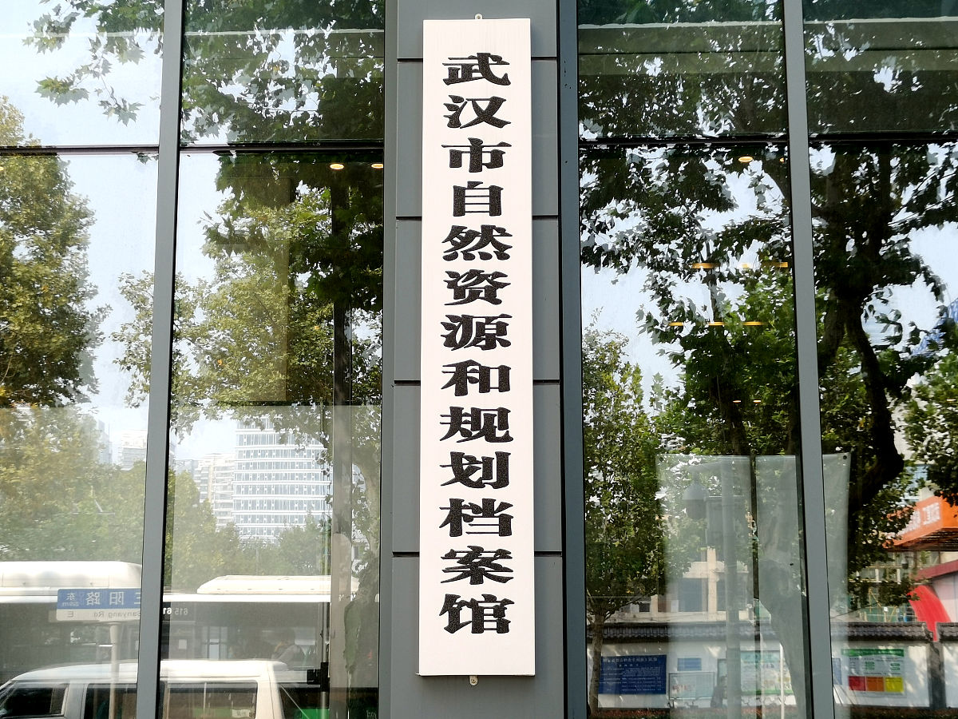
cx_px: 479
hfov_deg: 34.3
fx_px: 1550
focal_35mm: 56
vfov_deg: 26.1
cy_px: 360
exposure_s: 1/259
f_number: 1.8
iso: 50
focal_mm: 5.58
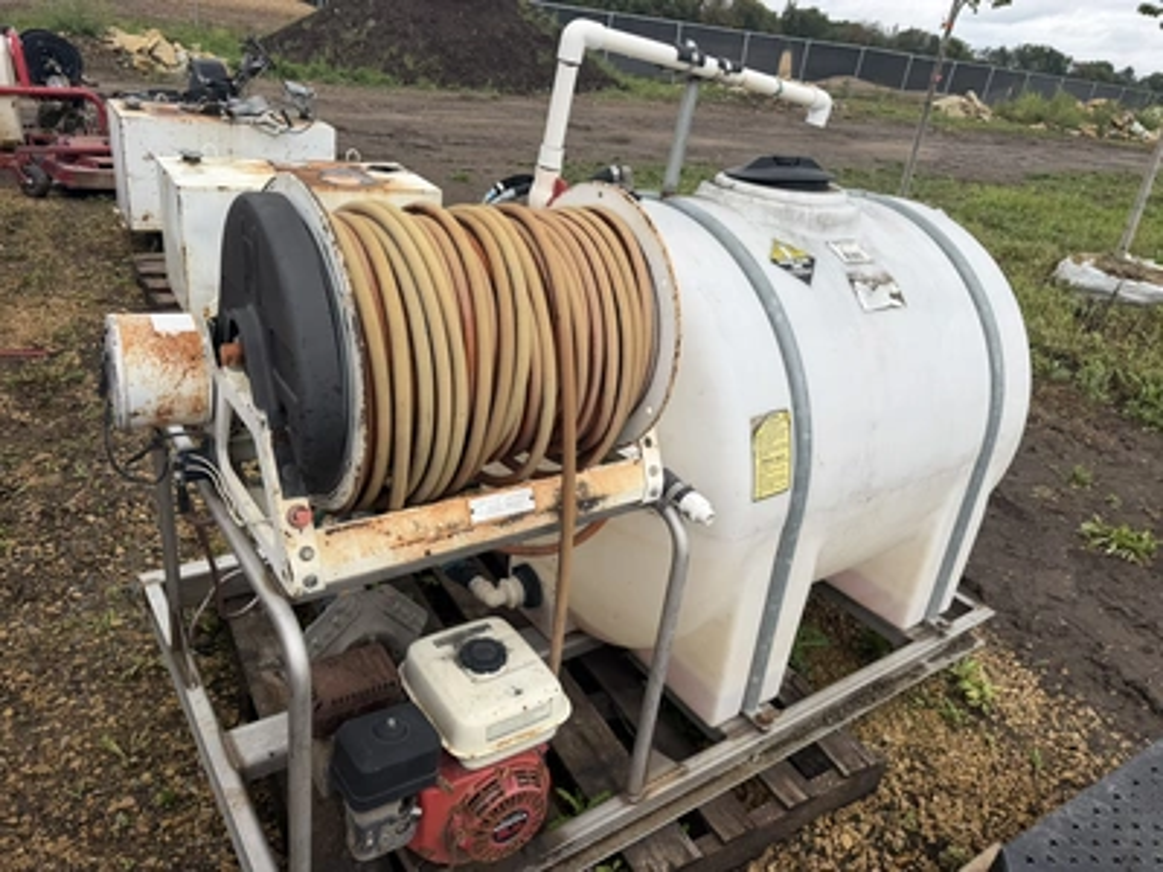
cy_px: 436
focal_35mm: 24
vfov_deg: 56.8
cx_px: 582
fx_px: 806
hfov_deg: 71.6
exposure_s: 1/1855
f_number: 1.78
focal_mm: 6.76
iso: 80
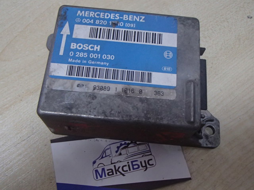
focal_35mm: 37
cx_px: 127
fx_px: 271
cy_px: 95
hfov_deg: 50.2
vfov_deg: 38.6
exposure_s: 1/50
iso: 800
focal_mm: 6.64
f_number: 4.7
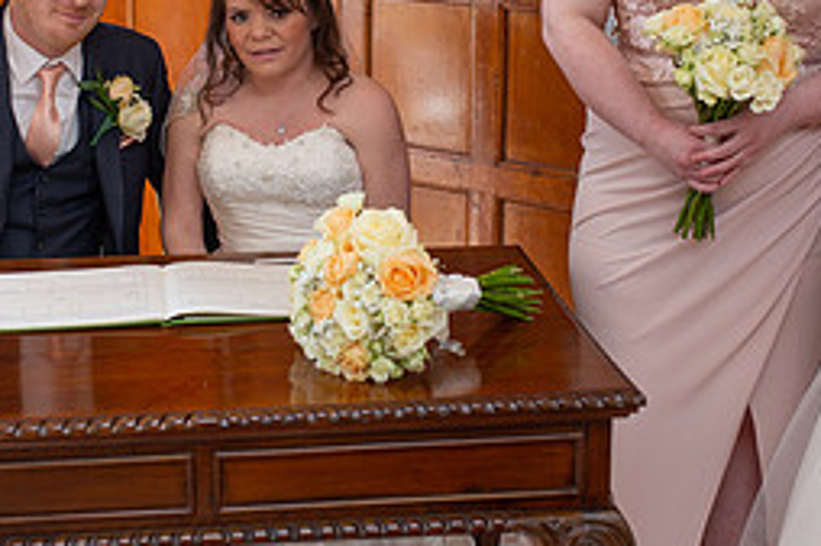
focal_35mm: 80
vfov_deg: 16.9
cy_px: 97
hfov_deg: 25.3
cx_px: 317
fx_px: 1823
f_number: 2.8
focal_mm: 35
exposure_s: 1/100
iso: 160
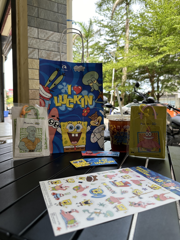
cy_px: 120
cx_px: 90
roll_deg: -0.9
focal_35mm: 24
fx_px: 166
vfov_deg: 71.6
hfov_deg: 56.8
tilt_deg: -4.0
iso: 80
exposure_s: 1/477
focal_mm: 6.86
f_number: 1.78
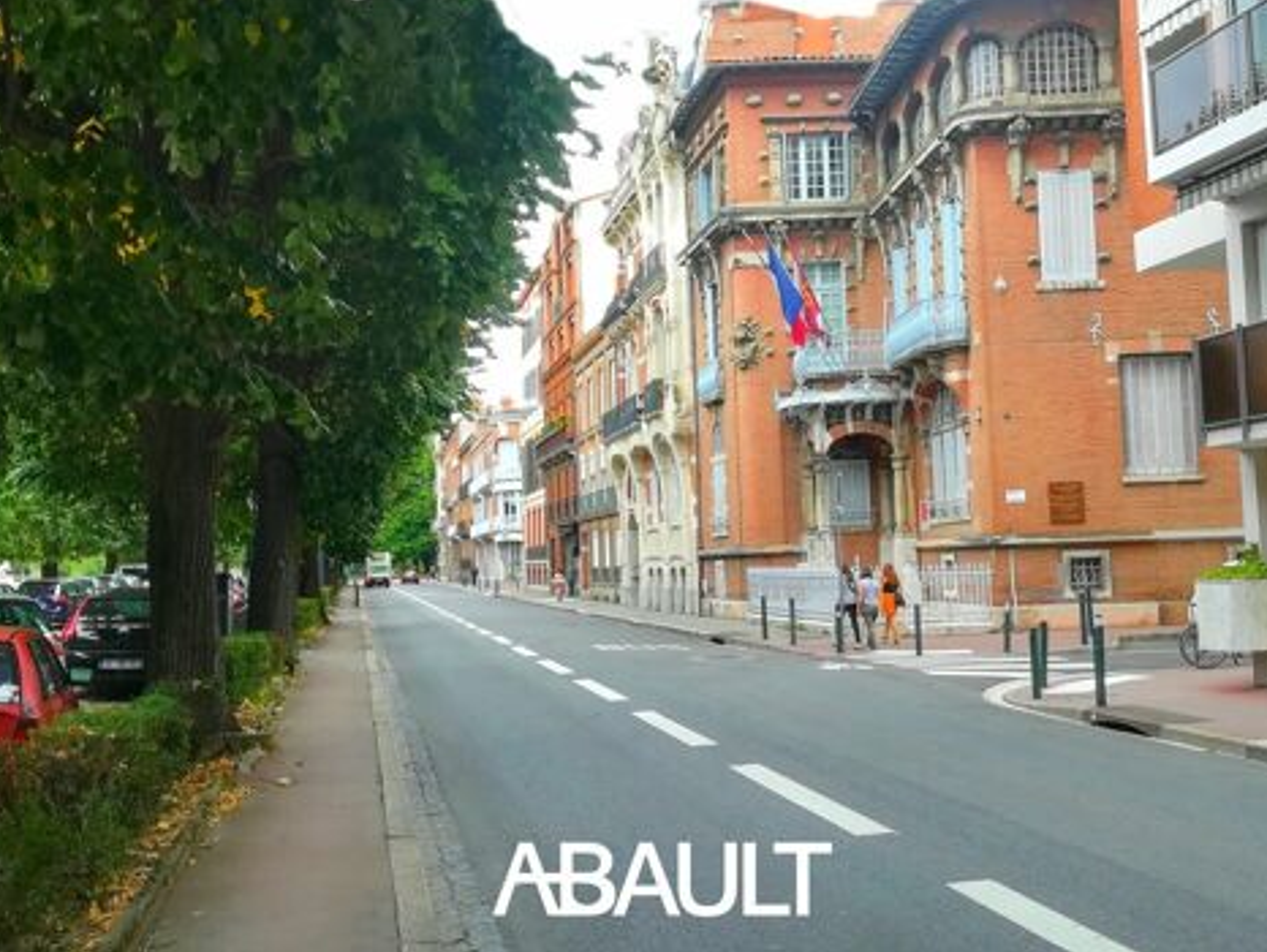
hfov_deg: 52.6
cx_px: 634
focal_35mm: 35
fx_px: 1282
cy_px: 465
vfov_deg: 40.7
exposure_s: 1/200
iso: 50
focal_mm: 3.83
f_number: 2.2
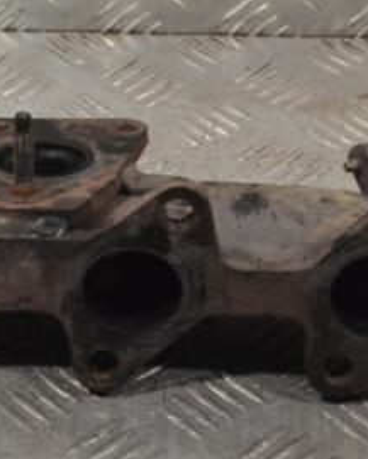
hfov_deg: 11.2
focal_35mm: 137
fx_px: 1864
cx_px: 39
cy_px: 202
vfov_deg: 14.1
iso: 3200
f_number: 9
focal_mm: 44
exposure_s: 1/320
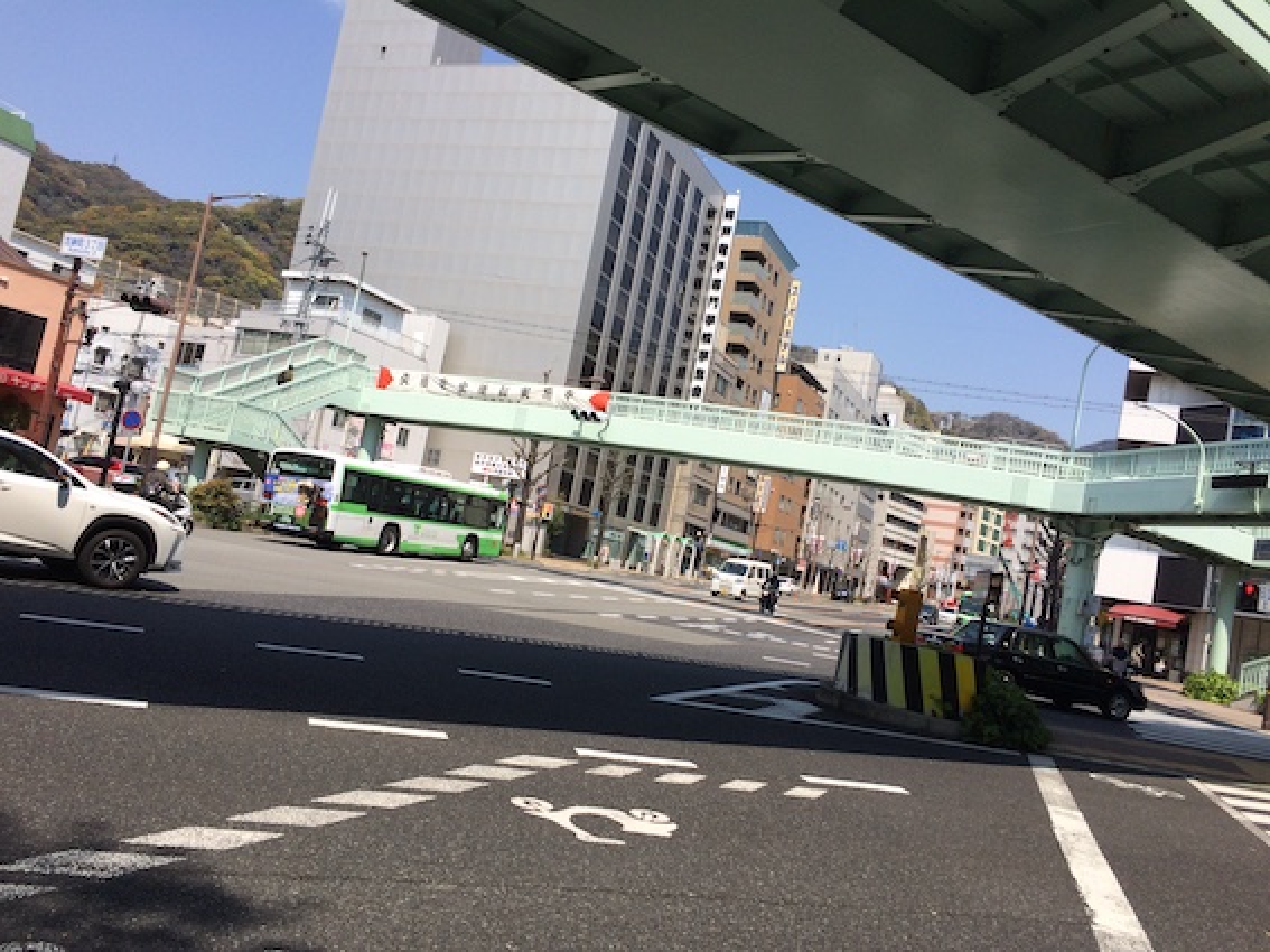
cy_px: 476
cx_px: 635
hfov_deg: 61.7
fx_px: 1064
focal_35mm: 29
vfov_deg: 48.2
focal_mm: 4.15
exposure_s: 1/2415
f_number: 2.2
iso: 32
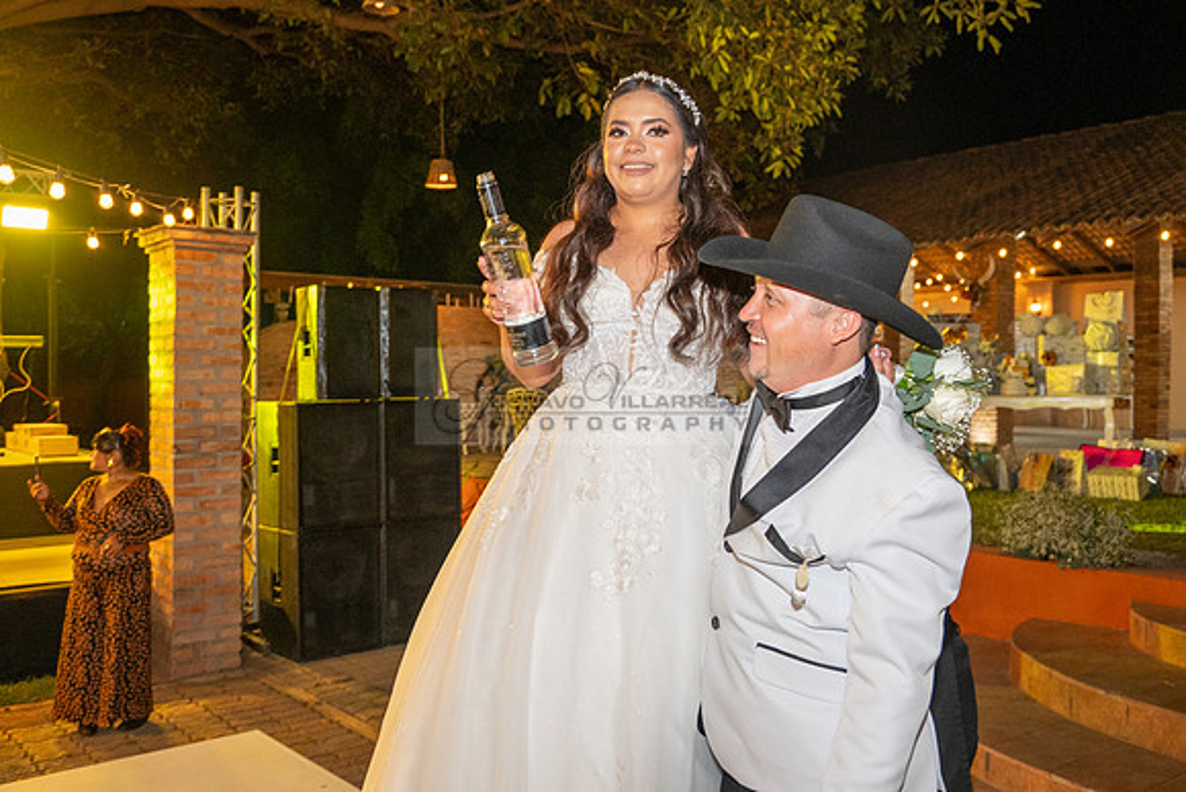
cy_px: 396
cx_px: 593
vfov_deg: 38.9
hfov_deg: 55.8
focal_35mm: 34
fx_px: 1120
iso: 2500
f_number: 5
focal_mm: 34
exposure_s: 1/80
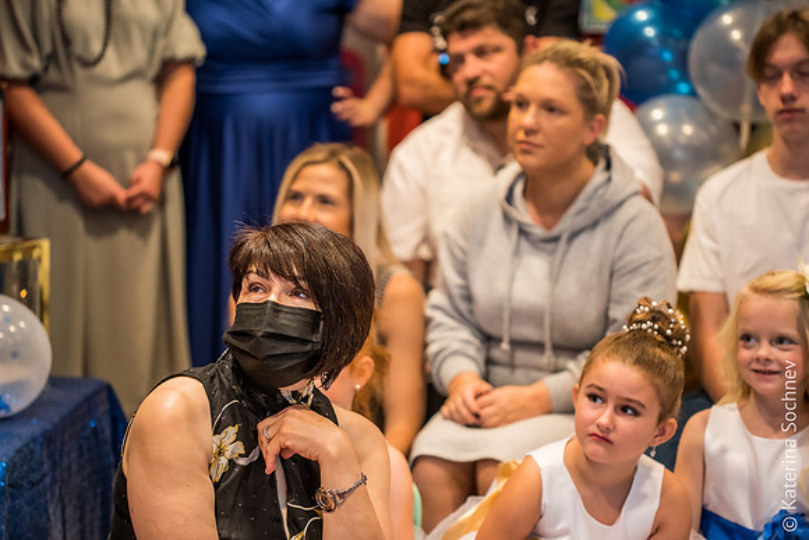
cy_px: 270
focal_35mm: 100
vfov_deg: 13.7
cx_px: 404
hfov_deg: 20.4
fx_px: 2248
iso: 1600
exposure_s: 1/80
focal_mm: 100
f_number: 2.8
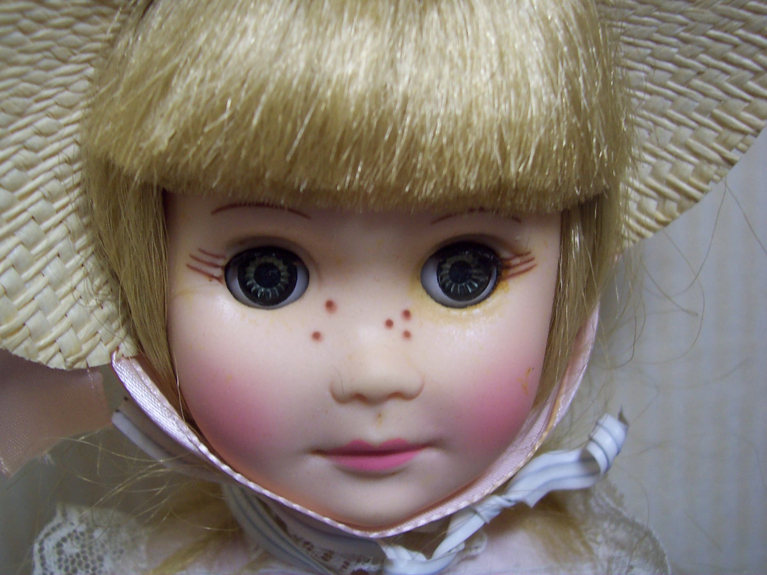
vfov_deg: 38.7
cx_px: 384
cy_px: 288
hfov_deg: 50.1
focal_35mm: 37
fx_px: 820
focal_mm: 5.6
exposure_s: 1/45
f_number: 2.8
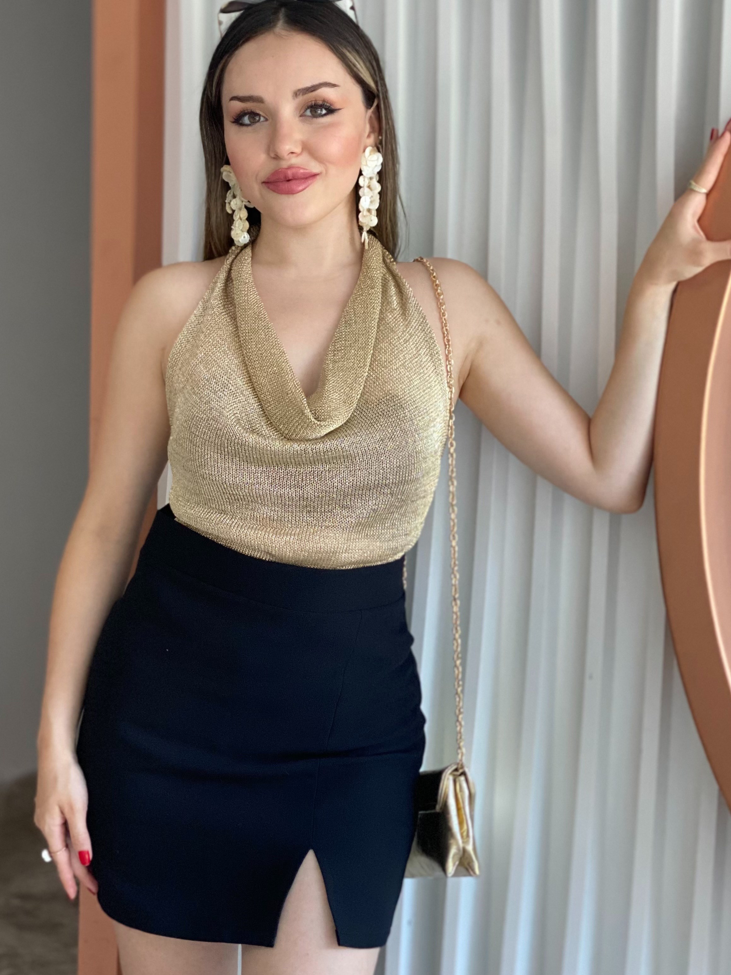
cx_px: 336
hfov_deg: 21.6
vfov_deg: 28.6
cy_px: 475
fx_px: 1915
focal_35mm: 68
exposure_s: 1/122
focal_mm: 6
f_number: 2
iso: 200
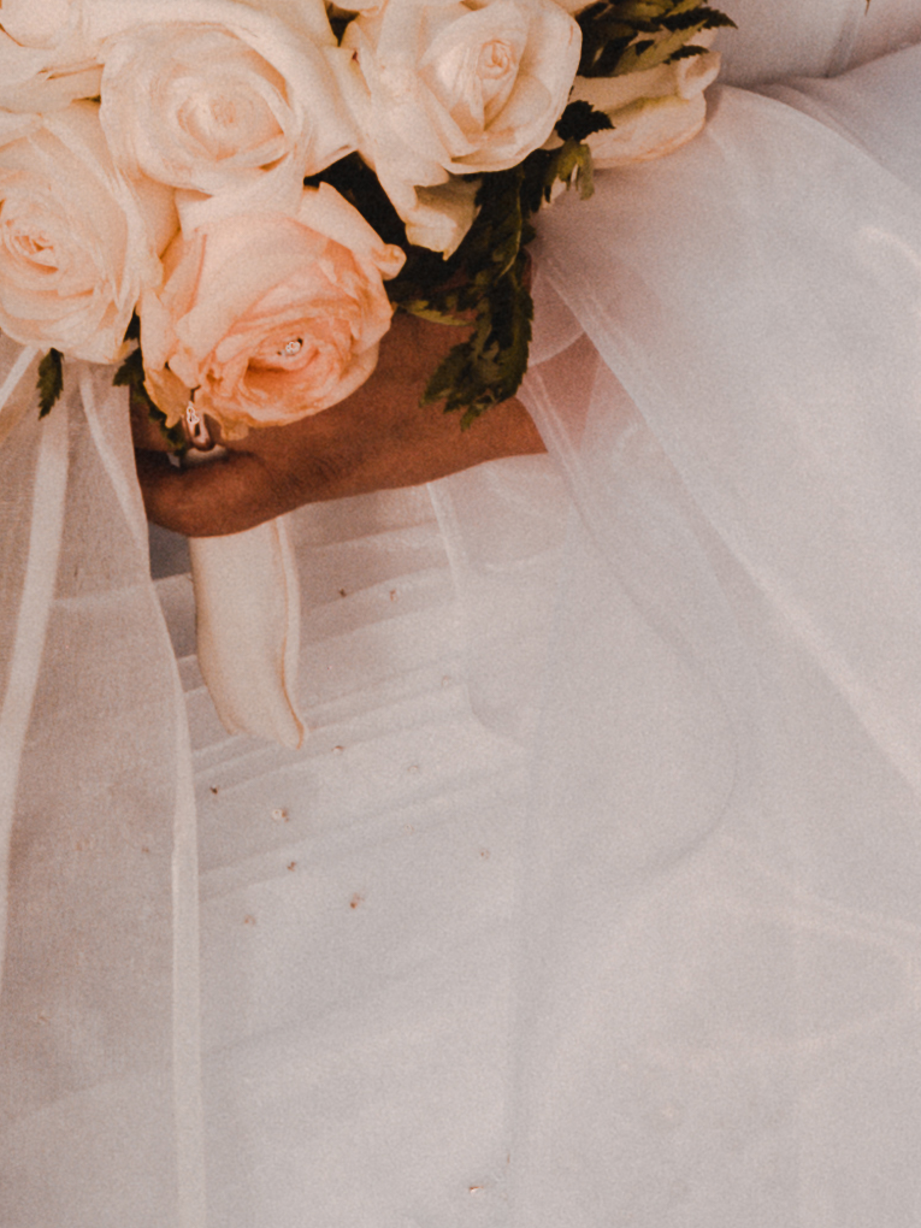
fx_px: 18411
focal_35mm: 519
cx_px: 437
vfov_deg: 3.8
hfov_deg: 2.9
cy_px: 1505
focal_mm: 70
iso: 200
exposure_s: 1/4000
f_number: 4.5
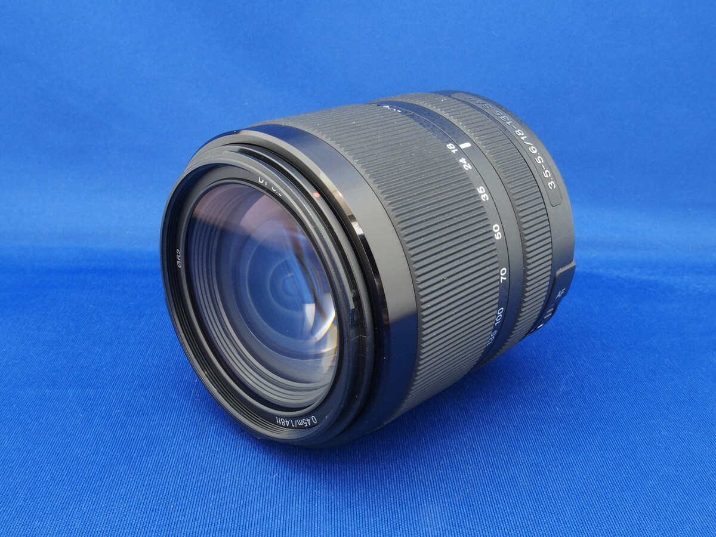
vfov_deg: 37.7
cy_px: 268
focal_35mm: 38
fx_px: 786
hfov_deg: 49.0
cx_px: 358
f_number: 8
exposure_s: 2.5
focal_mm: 8.1
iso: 100
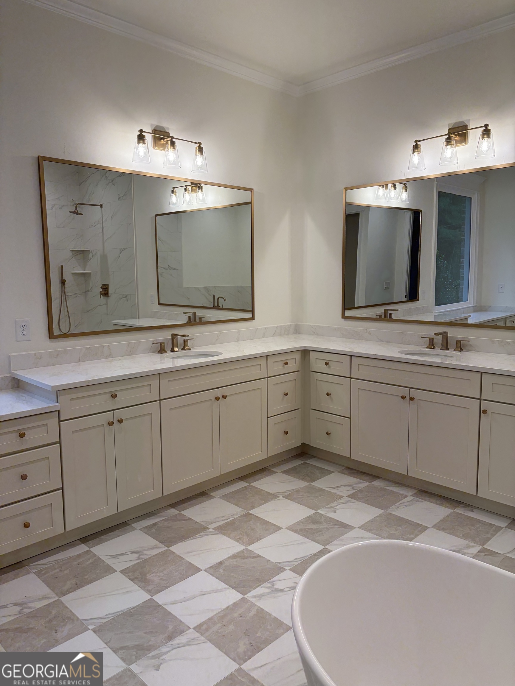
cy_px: 343
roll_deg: -0.2
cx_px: 258
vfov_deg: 67.3
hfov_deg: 53.1
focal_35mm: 26
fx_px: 516
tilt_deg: -6.4
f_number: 1.6
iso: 80
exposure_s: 1/206
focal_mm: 5.96
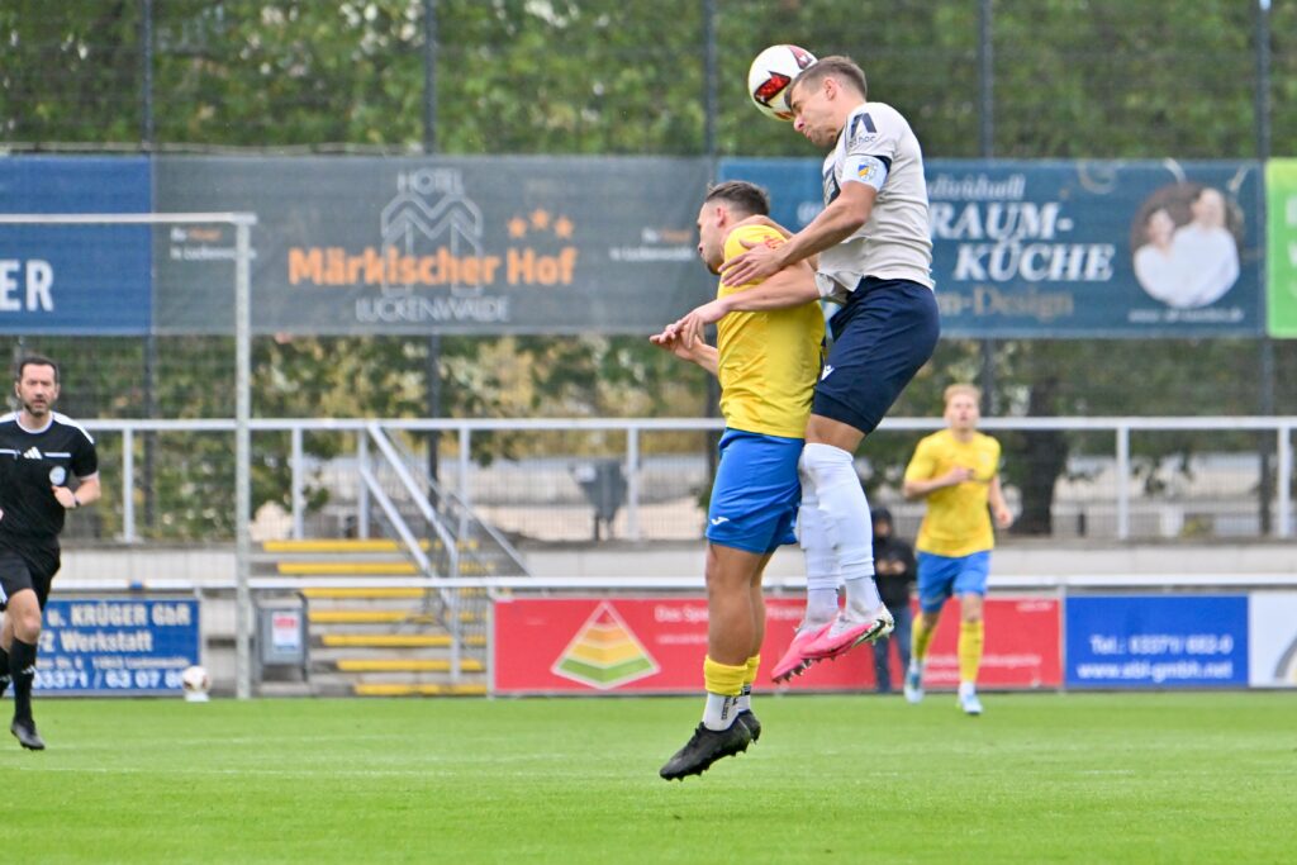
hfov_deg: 7.1
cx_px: 648
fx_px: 10449
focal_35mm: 290
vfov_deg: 4.7
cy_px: 432
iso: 3200
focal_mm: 290
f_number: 5.6
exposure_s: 1/1600
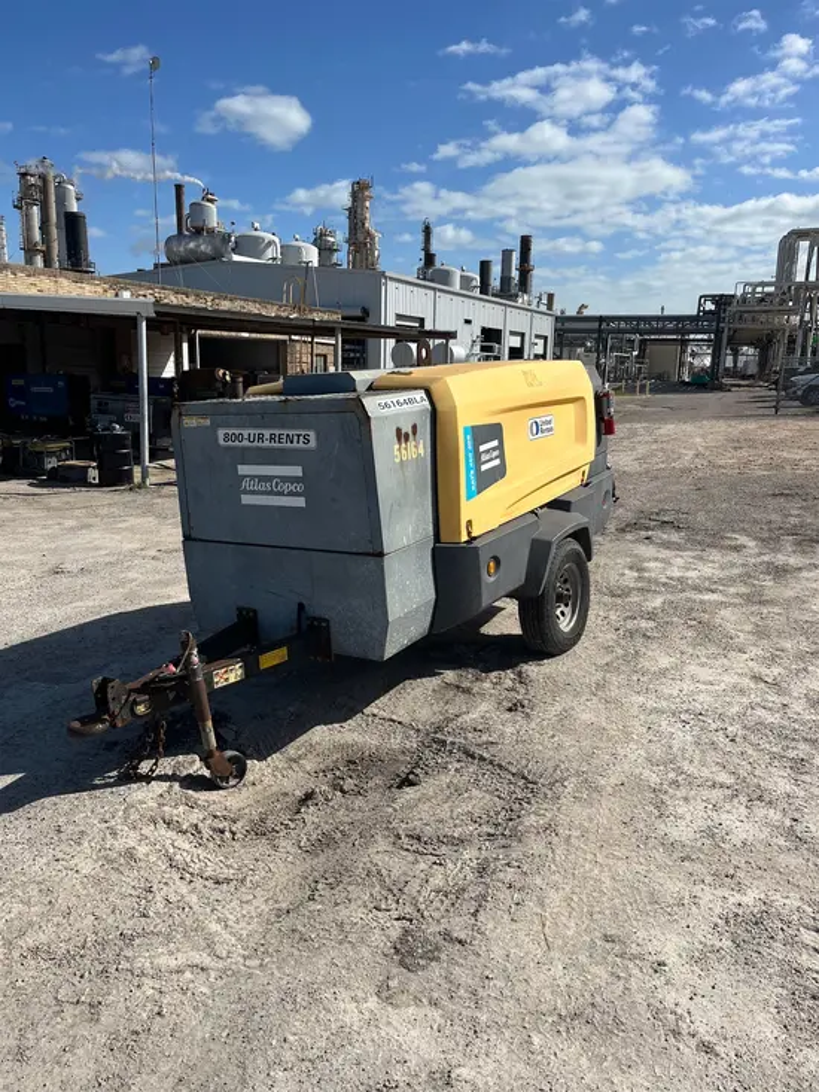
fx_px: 820
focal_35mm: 26
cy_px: 546
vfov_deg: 67.3
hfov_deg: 53.1
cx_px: 410
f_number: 1.6
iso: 50
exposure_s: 1/6494
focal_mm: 5.1
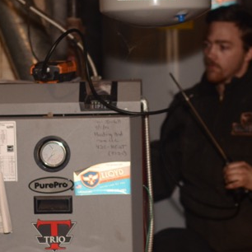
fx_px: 1095
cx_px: 116
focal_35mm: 133
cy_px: 98
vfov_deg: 13.1
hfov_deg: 13.1
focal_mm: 50
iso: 800
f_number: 2.8
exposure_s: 1/200
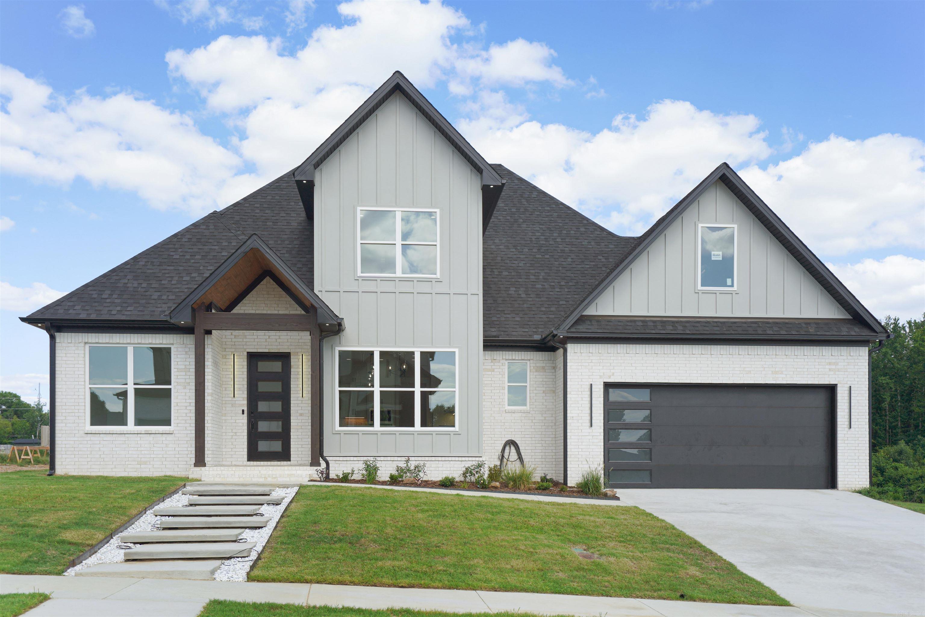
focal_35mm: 34
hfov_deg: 55.8
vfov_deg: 38.9
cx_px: 462
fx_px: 874
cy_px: 308
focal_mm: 34
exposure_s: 1/640
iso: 100
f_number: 4
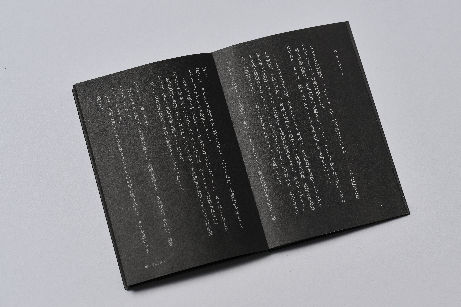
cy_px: 154
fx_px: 1344
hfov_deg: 19.5
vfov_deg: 13.0
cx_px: 230
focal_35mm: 105
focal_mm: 105
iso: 100
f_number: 11
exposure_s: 1/125
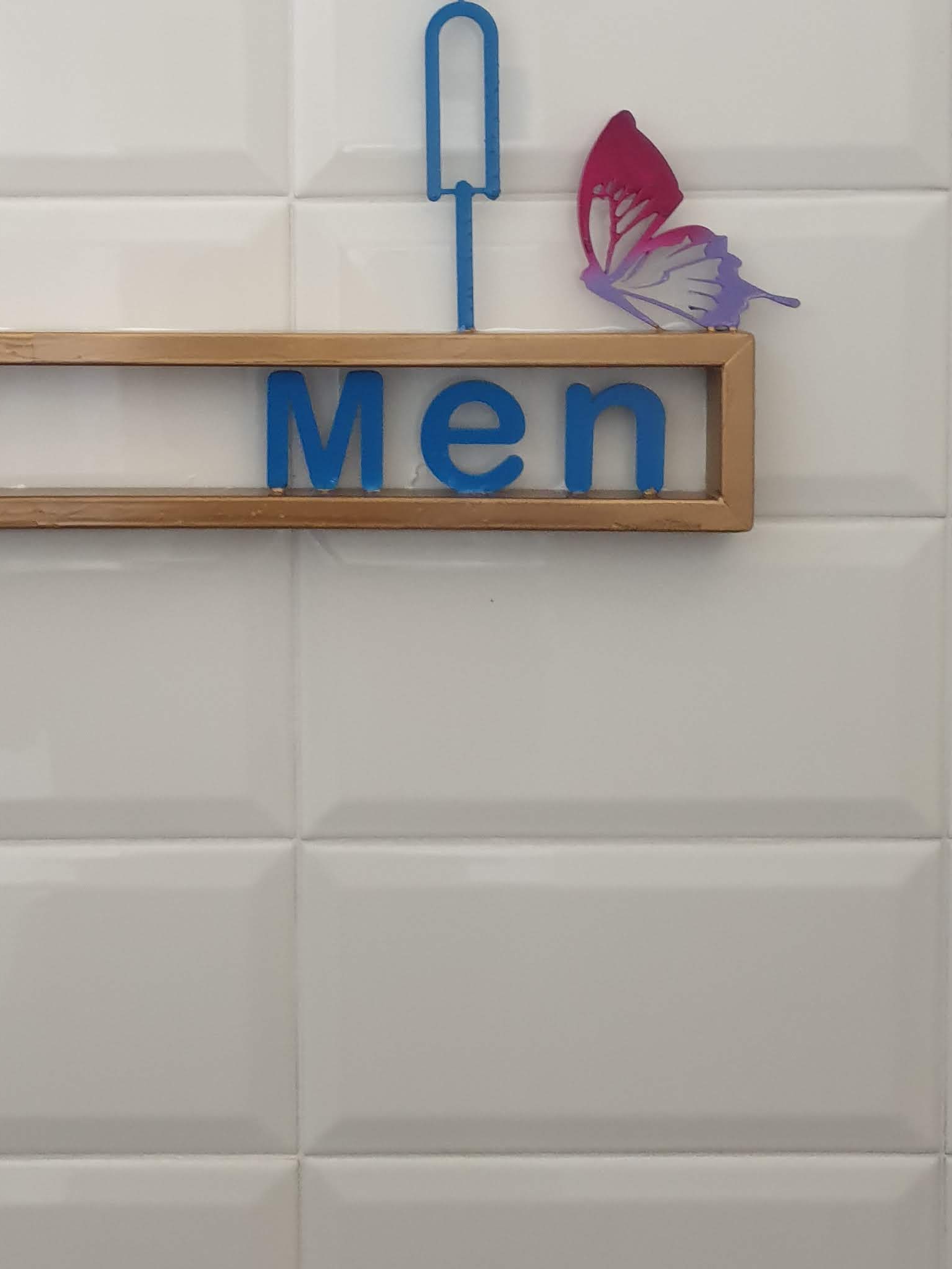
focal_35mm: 51
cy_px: 365
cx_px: 278
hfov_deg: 28.3
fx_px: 1870
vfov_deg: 36.9
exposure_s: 1/40
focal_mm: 4.3
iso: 250
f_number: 1.5
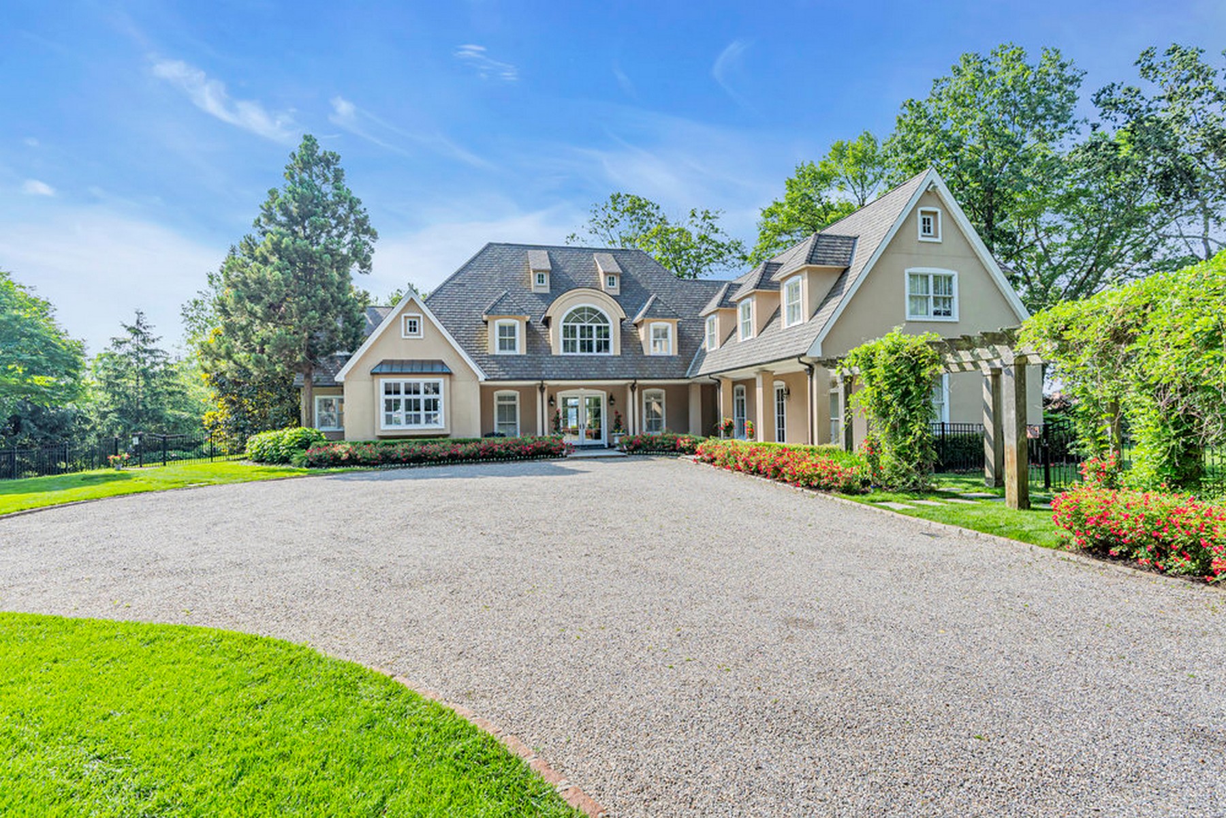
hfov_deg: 96.7
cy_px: 409
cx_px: 613
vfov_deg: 73.7
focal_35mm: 16
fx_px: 545
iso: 200
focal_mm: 16
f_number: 8
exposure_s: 1/250
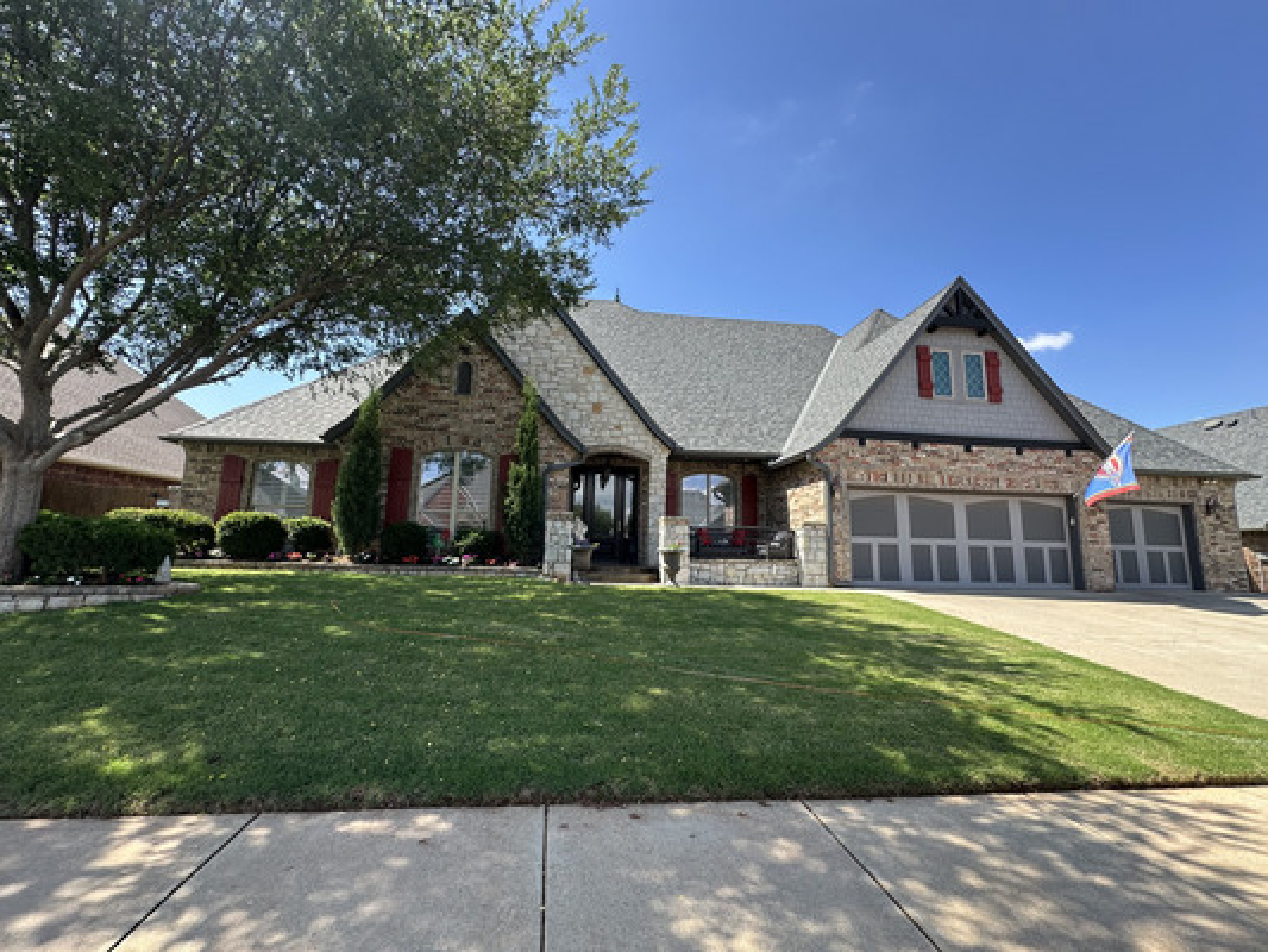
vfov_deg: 85.7
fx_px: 513
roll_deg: -0.9
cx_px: 634
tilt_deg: +9.6
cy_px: 476
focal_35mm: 14
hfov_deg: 102.1
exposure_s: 1/606
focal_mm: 2.22
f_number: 2.2
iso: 40
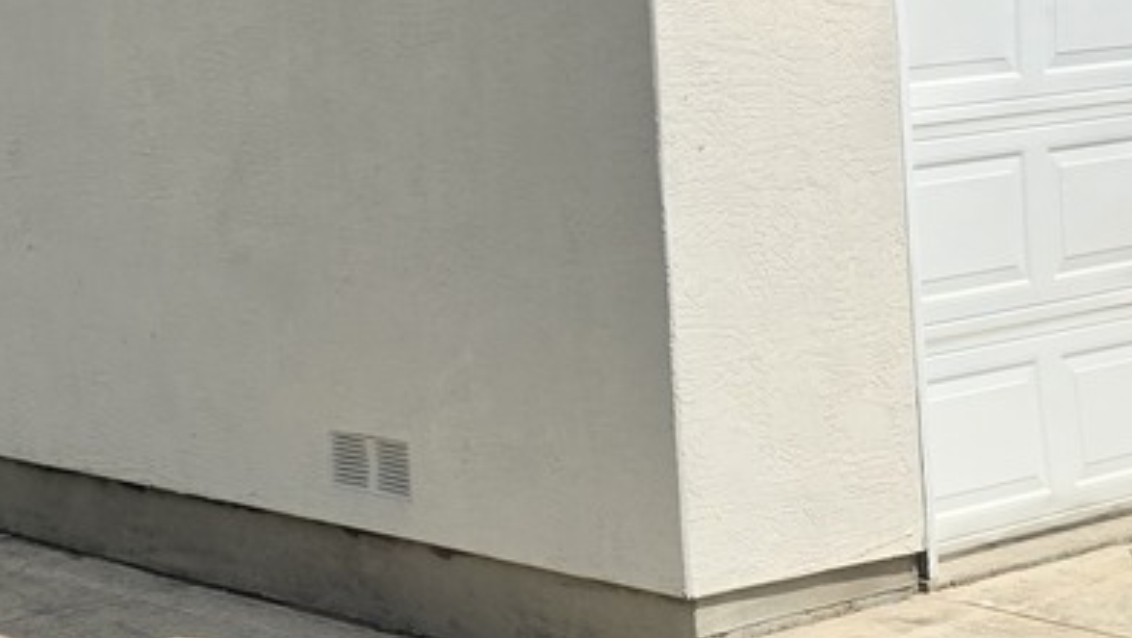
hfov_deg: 23.1
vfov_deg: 13.1
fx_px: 2763
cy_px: 98
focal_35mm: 92
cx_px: 381
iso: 64
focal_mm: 6.3
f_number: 1.7
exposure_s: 1/7944
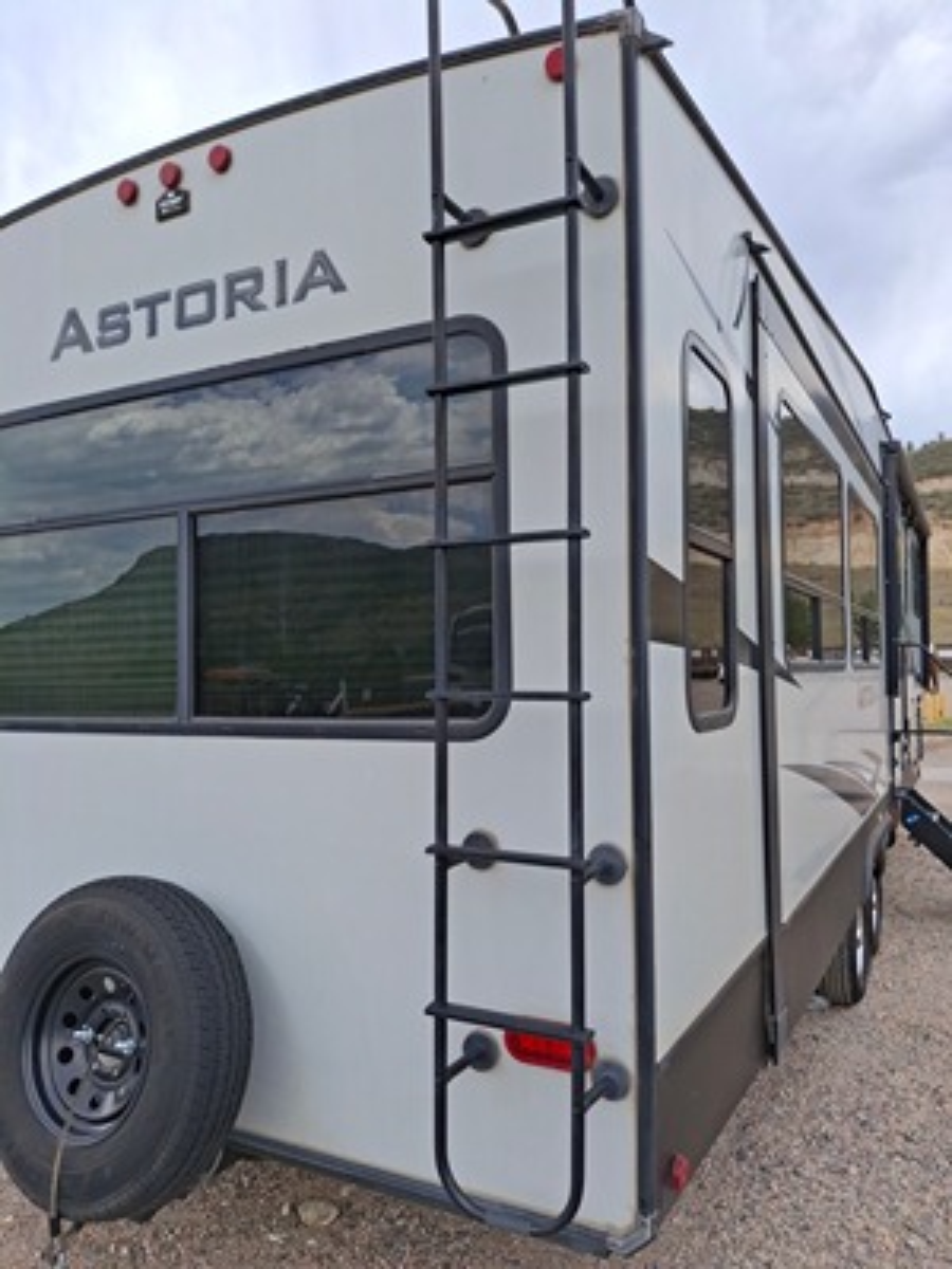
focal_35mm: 25
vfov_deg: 69.4
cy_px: 634
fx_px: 917
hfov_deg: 54.9
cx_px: 476
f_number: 1.8
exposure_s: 1/1300
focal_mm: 4.69
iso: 25
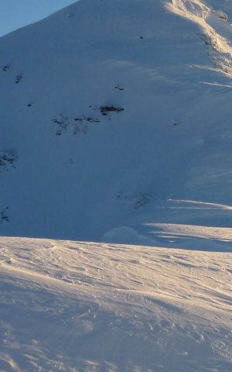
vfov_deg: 24.9
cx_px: 298
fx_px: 840
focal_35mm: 83
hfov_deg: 15.0
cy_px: 140
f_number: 3.5
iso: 100
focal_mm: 4.7
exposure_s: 1/500
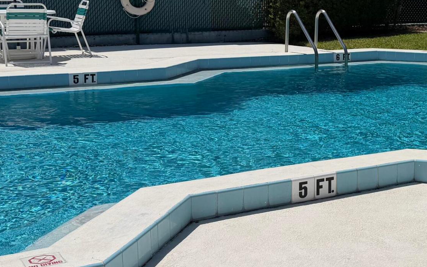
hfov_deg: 29.2
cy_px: 73
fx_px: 768
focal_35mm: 66
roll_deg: -1.0
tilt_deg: -7.2
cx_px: 417
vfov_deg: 19.6
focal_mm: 6.76
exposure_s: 1/14286
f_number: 1.78
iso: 80
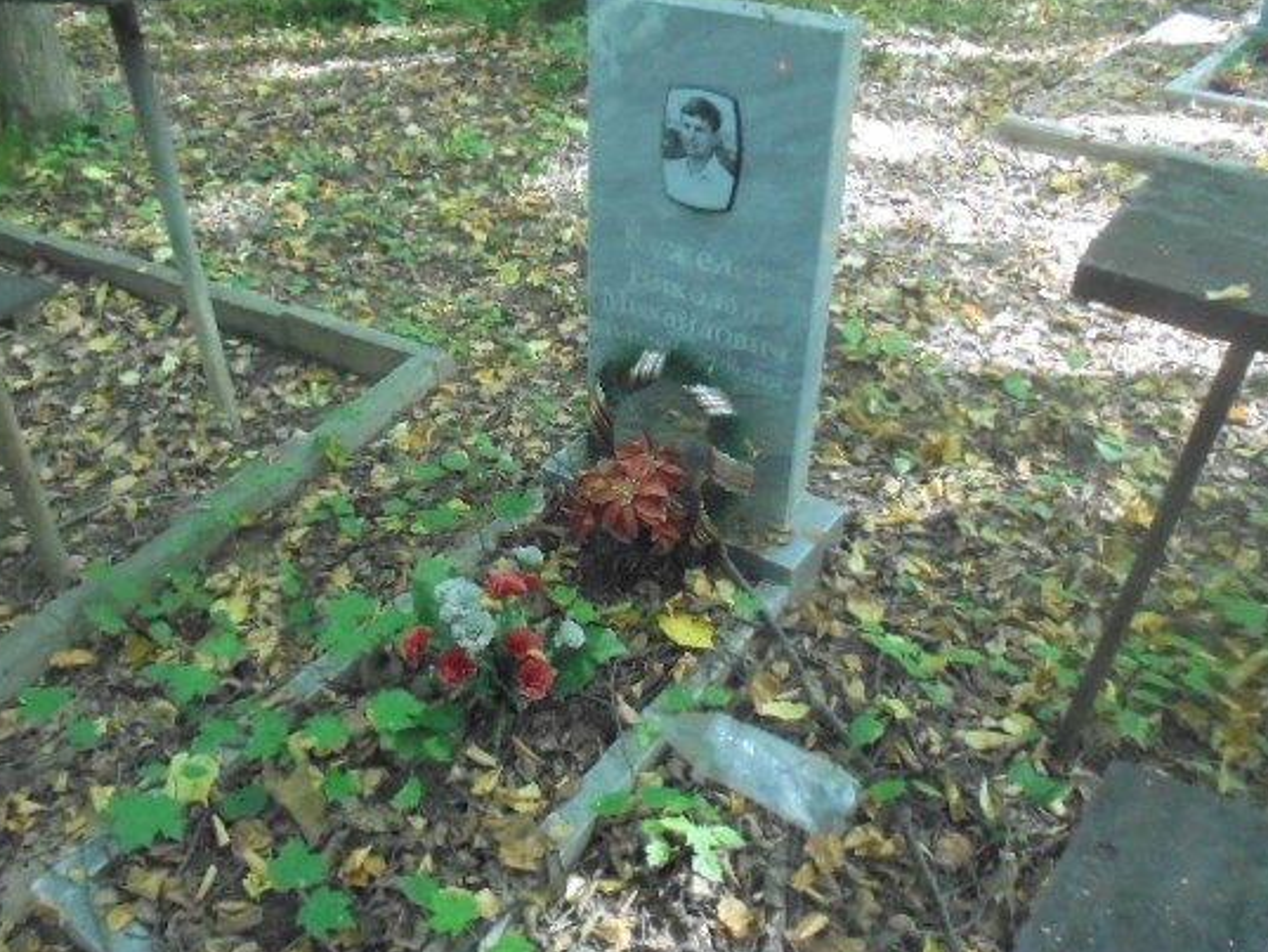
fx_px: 1136
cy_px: 484
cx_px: 567
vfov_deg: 45.5
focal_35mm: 31
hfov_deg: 58.2
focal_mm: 4.6
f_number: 3.5
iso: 800
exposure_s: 1/125
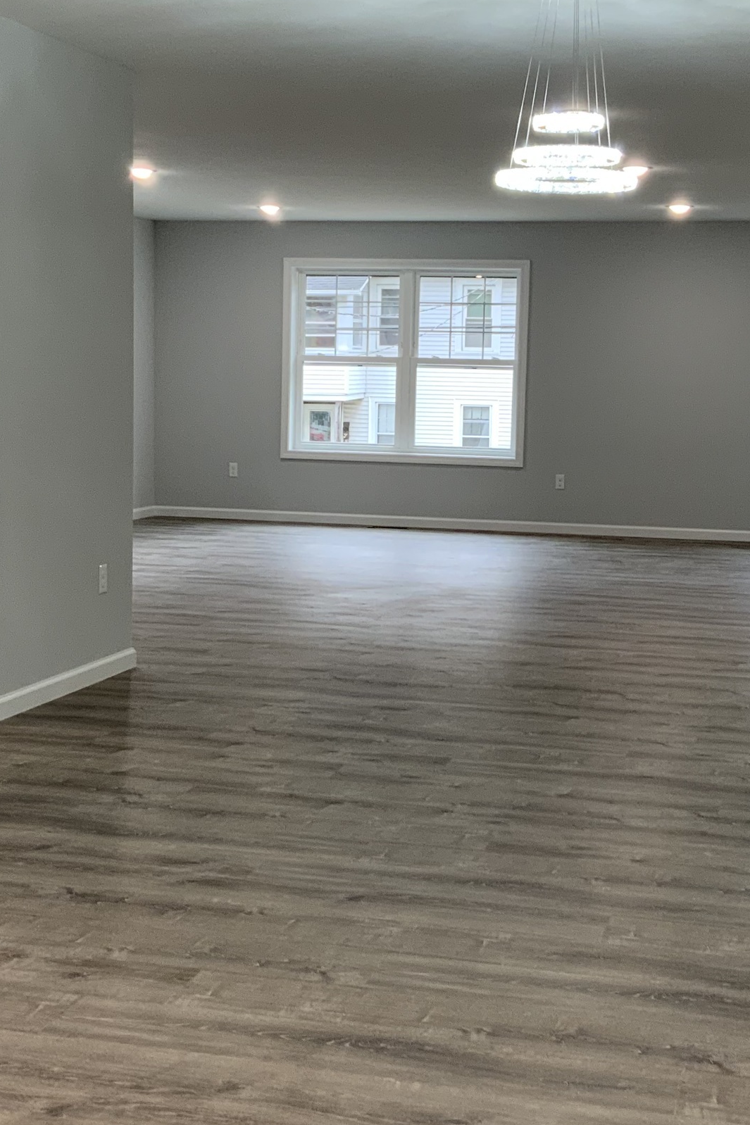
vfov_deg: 34.5
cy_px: 584
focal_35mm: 58
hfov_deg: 23.4
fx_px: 1813
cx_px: 409
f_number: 1.8
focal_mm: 3
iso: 50
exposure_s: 1/60
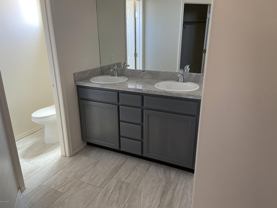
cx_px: 138
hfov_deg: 67.3
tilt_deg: -17.9
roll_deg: -2.4
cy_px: 104
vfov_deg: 53.1
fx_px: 208
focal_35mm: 26
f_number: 1.8
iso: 200
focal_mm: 4.25
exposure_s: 1/60
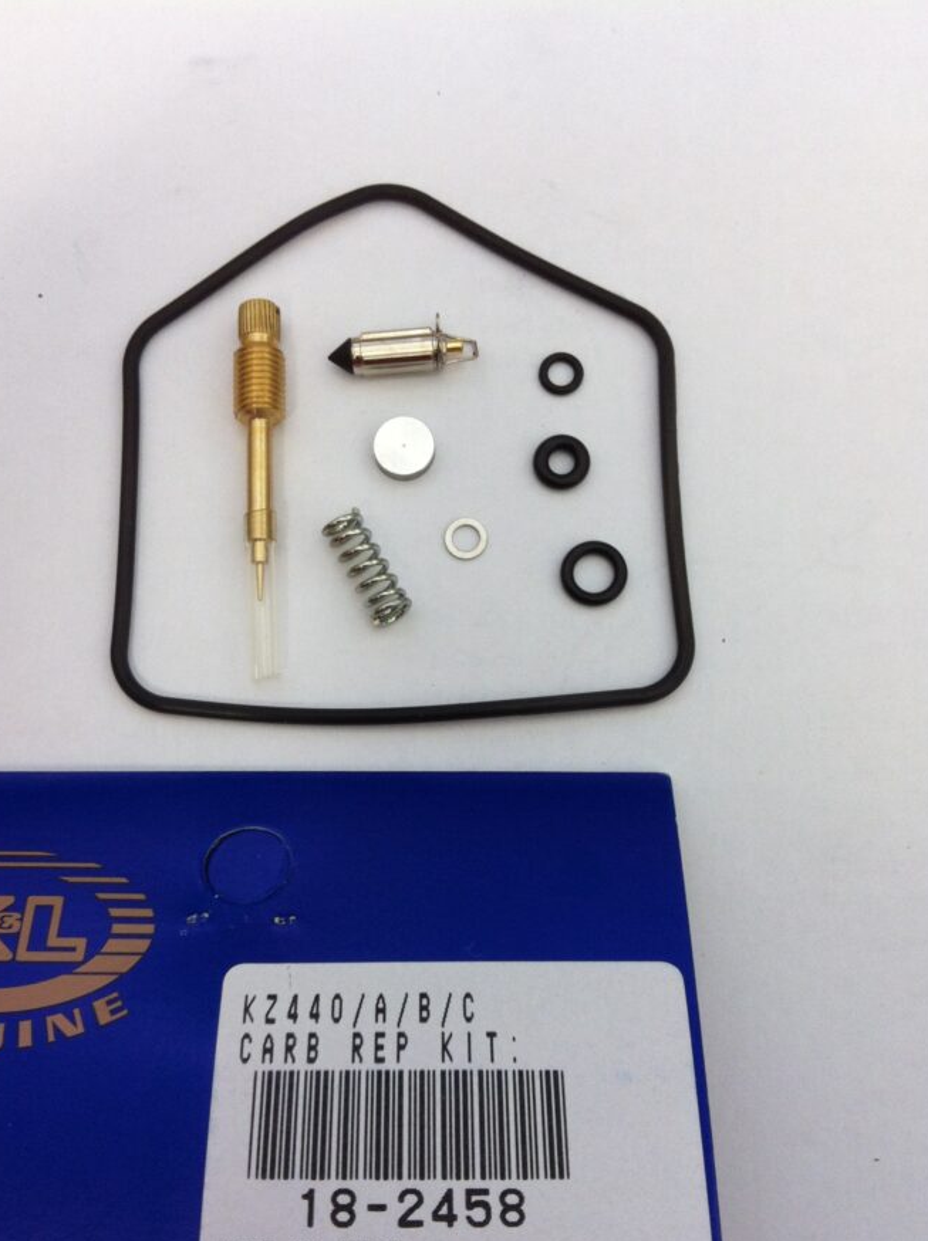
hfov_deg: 35.0
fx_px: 1469
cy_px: 724
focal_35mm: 41
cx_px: 411
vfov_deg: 45.7
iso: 80
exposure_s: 1/15
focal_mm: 3.85
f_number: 2.8
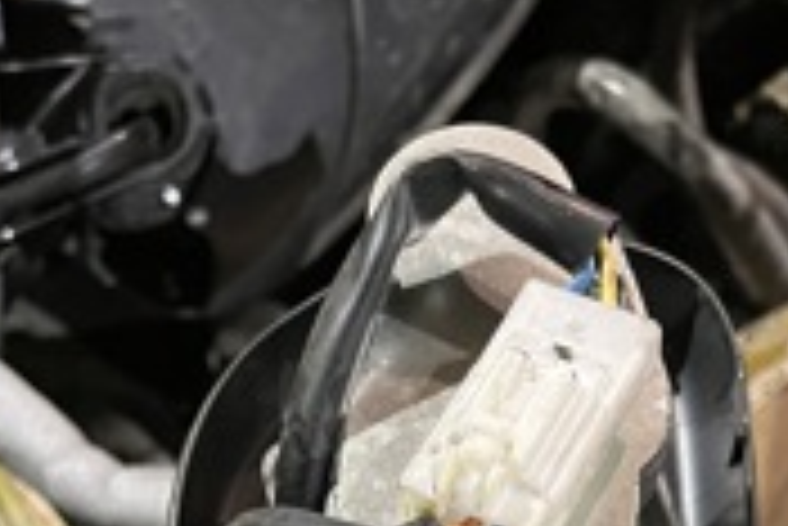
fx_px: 1621
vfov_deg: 15.1
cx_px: 392
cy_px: 1048
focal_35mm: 74
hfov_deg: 27.3
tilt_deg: -68.0
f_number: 1.6
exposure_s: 1/33
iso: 640
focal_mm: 5.1
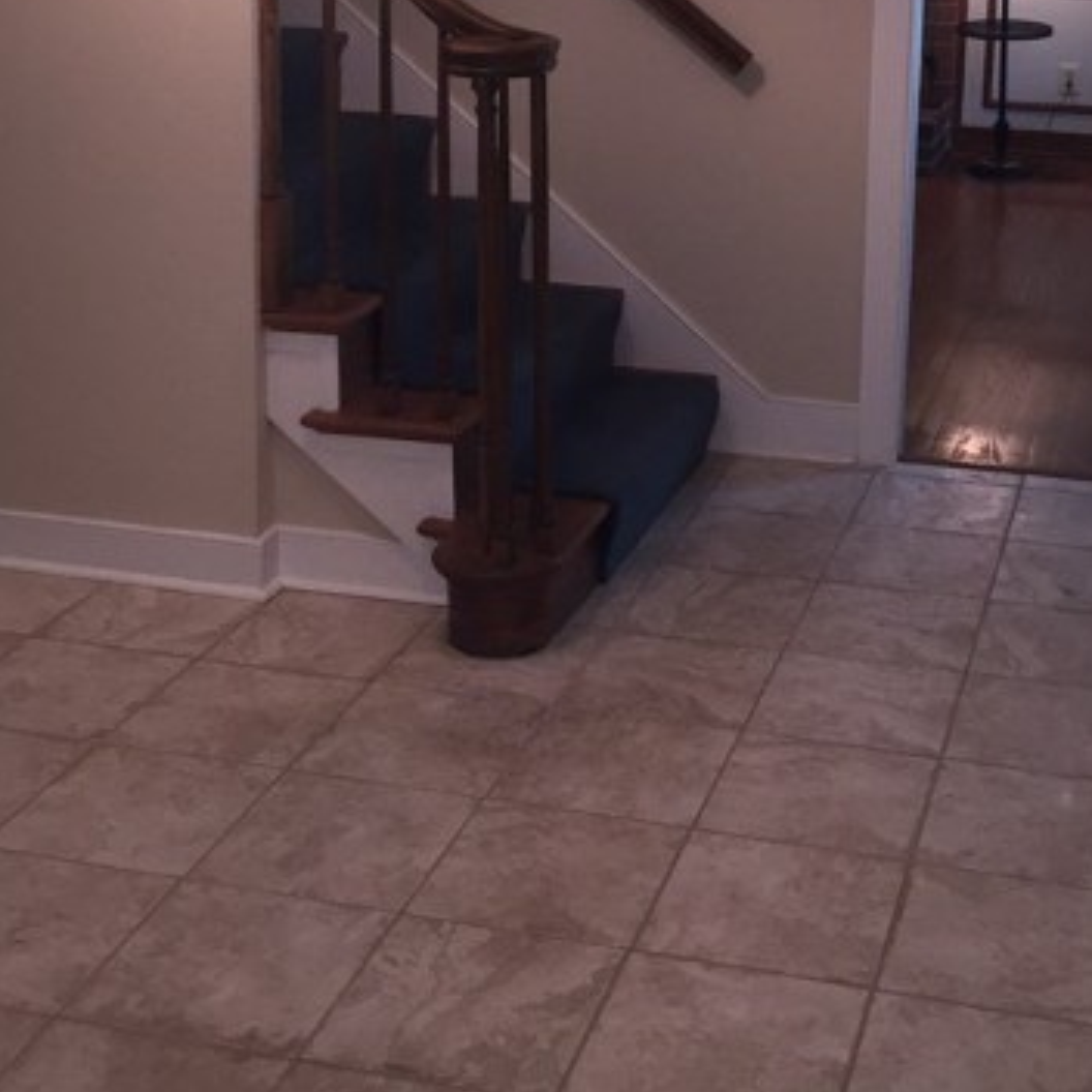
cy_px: 152
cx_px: 686
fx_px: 1999
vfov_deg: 29.5
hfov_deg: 30.4
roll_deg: -1.0
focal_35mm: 56
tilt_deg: -8.8
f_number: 2.2
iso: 100
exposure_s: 1/30
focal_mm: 4.15
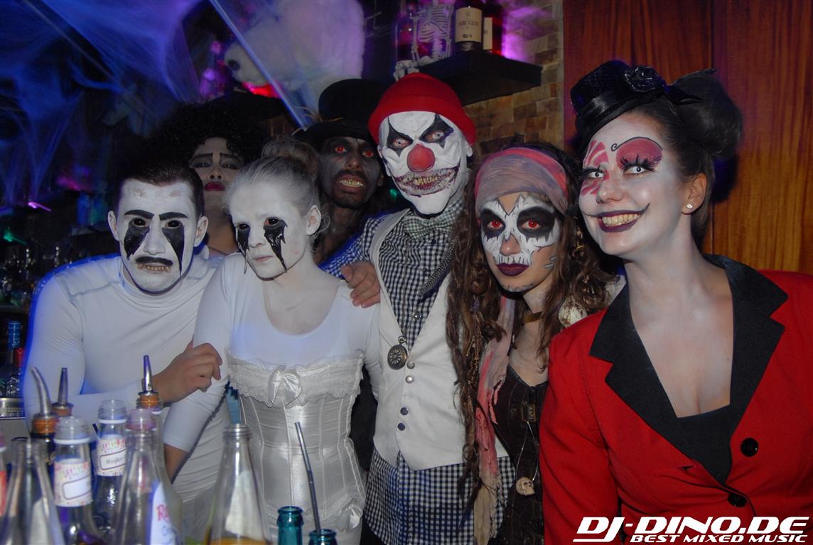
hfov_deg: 53.0
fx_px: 815
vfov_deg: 37.0
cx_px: 406
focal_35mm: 36
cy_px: 272
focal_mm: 24
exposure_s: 1/4
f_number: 5.6
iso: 400
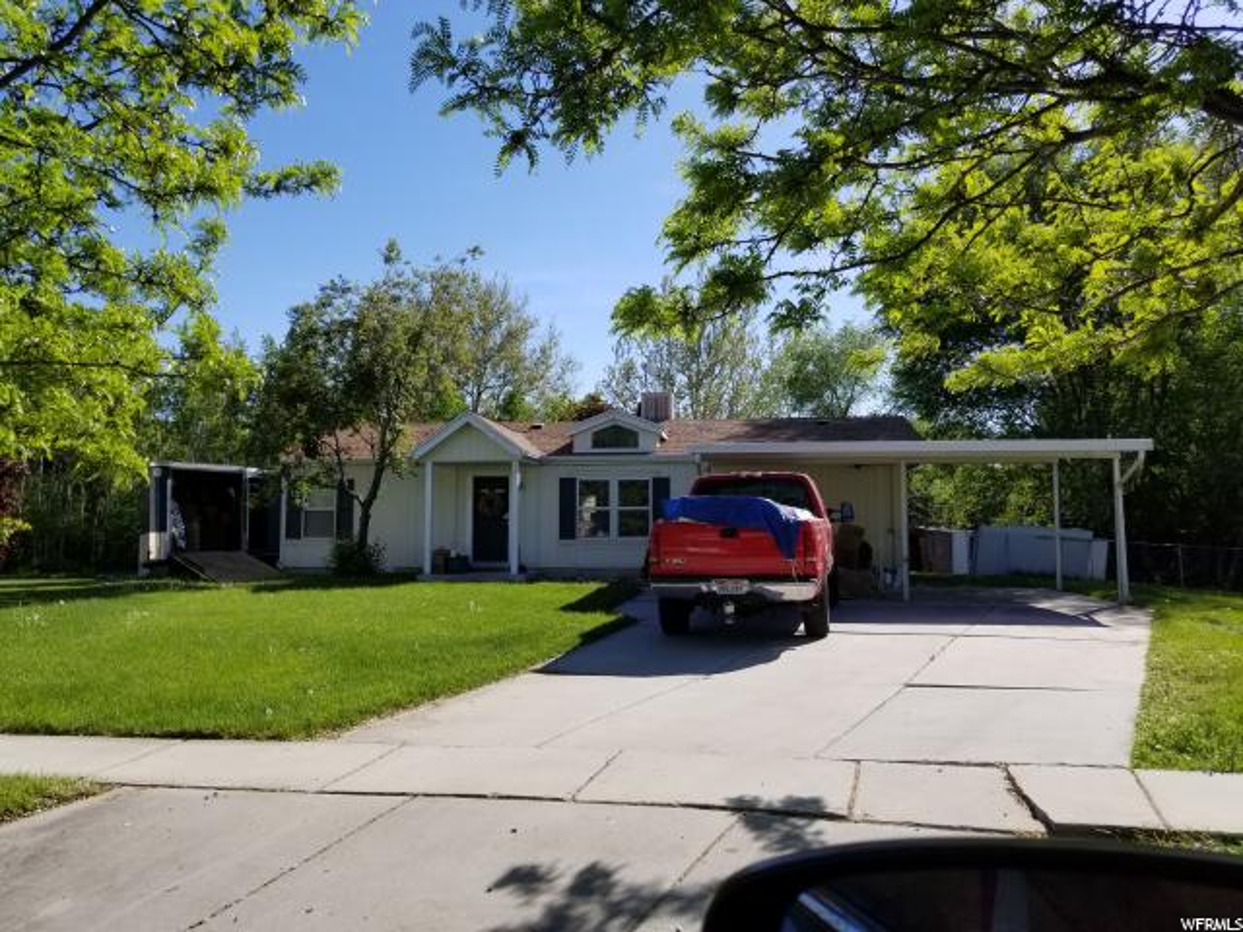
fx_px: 934
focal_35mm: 26
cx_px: 622
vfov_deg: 53.1
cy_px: 466
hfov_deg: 67.3
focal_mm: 4.25
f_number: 1.7
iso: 50
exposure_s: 1/2376
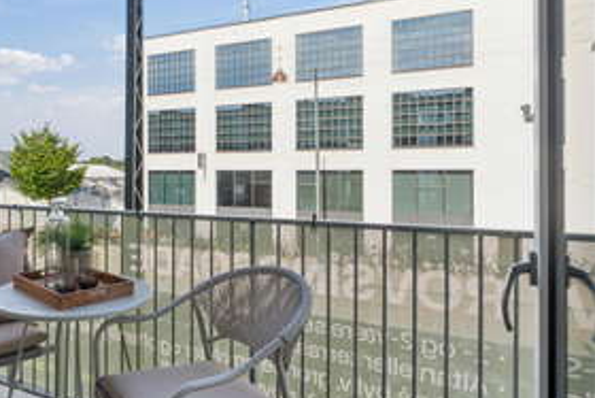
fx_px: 465
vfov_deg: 46.2
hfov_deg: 61.7
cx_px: 151
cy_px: 179
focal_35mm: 28
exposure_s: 1/100
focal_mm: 12.5
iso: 200
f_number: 8
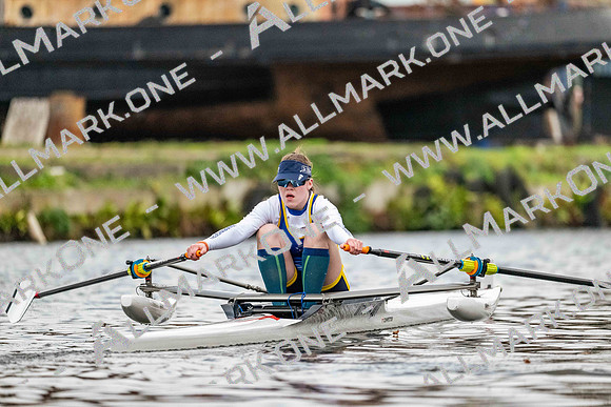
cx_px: 306
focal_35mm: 400
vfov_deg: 3.4
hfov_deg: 5.2
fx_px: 6790
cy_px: 204
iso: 5000
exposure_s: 1/2500
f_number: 4.5
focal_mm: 400
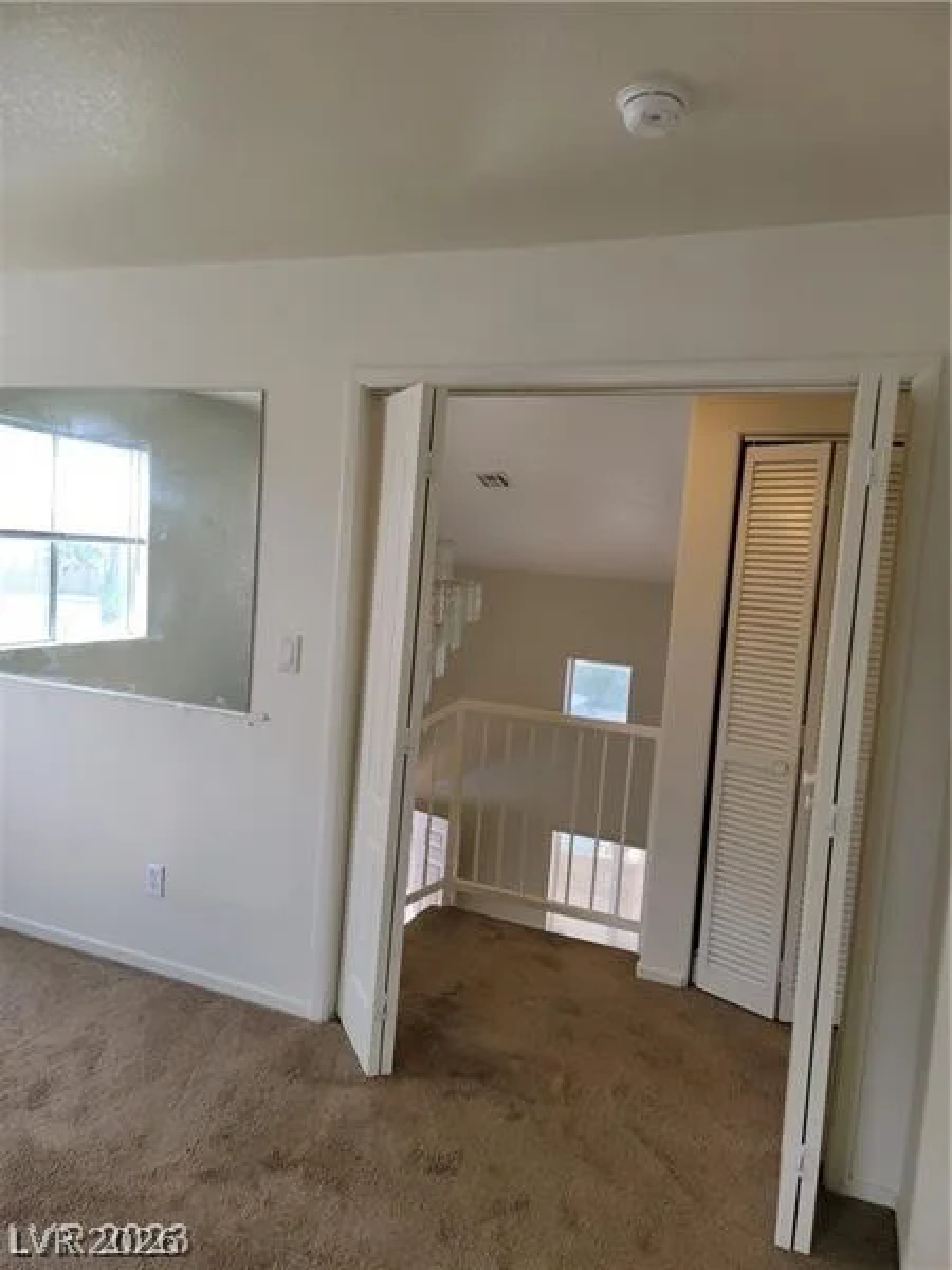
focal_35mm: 24
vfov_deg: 71.6
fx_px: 880
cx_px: 476
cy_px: 635
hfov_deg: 56.8
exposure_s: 1/119
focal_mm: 6.7
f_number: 1.8
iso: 50
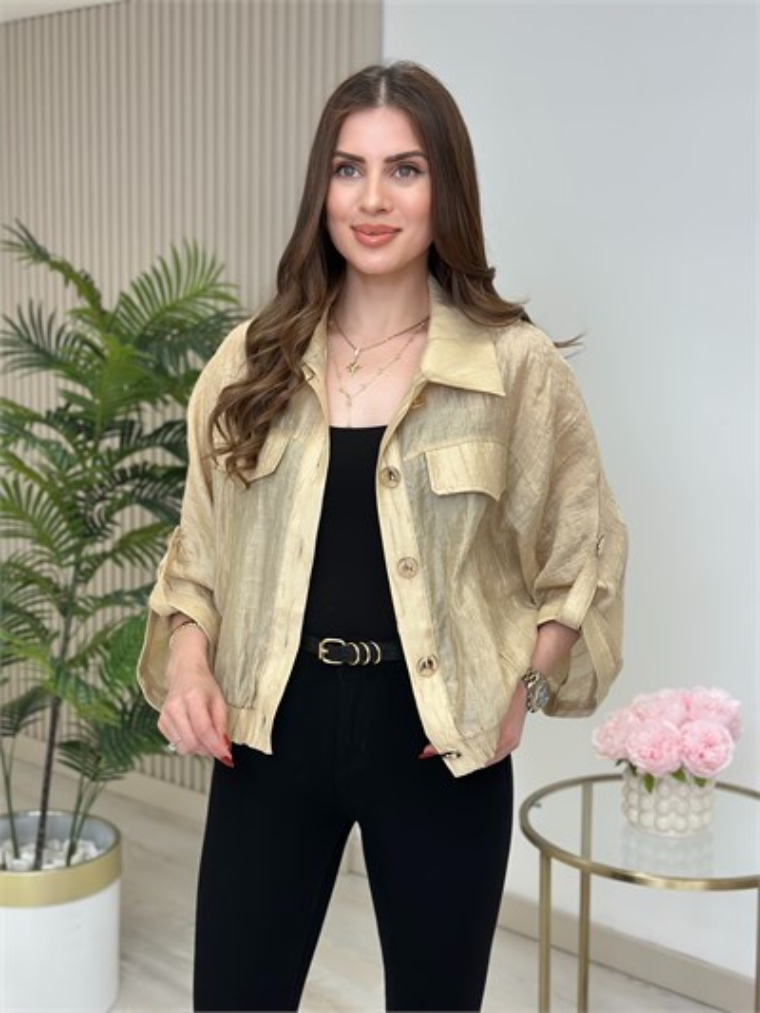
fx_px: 1405
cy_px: 506
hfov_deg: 30.3
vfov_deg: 39.6
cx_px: 380
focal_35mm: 48
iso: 80
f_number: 1.78
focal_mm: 6.86
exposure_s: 1/212
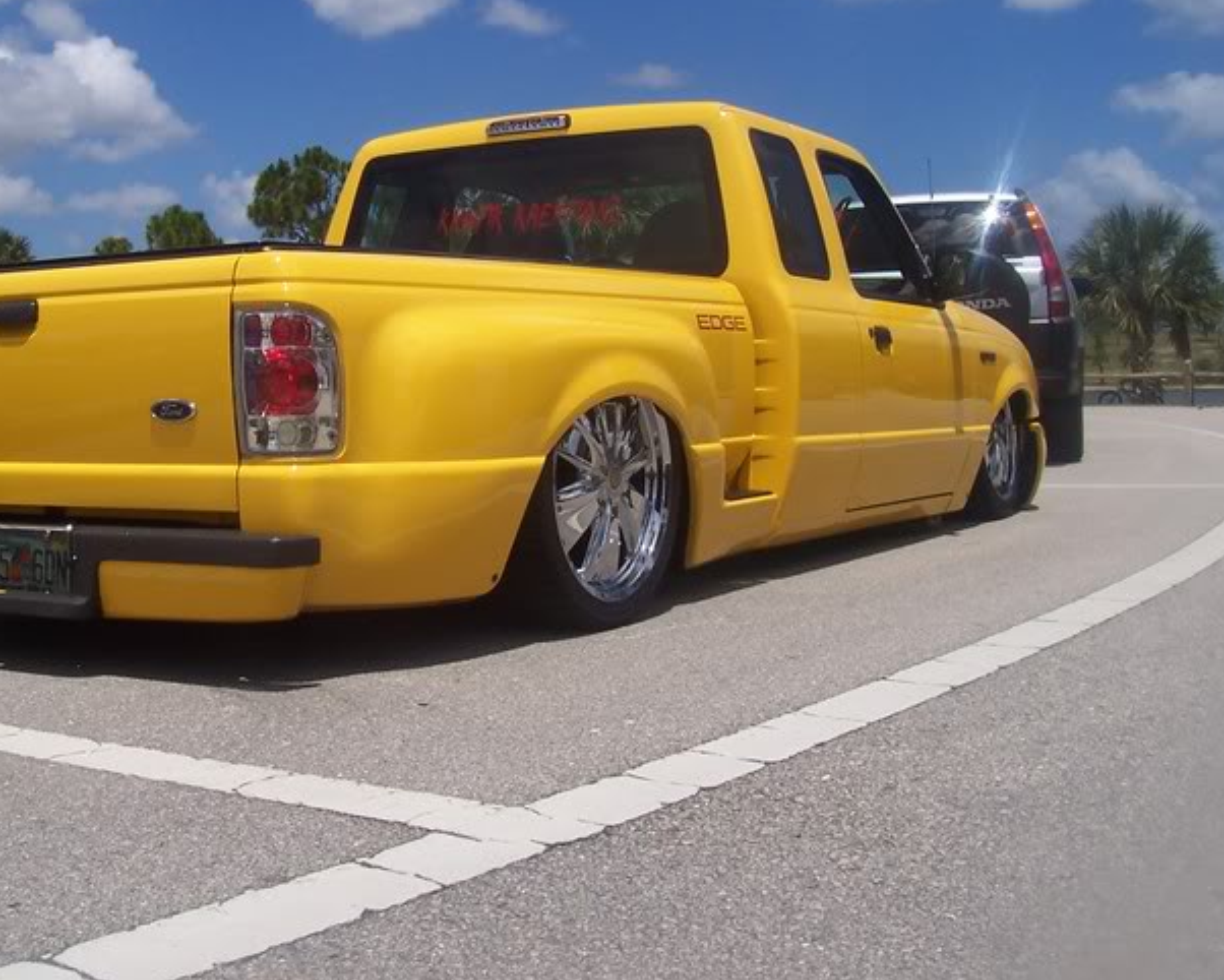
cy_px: 455
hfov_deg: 38.5
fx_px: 1739
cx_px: 443
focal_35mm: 48
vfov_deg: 31.5
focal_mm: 5.6
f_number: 5.6
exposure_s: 1/1000
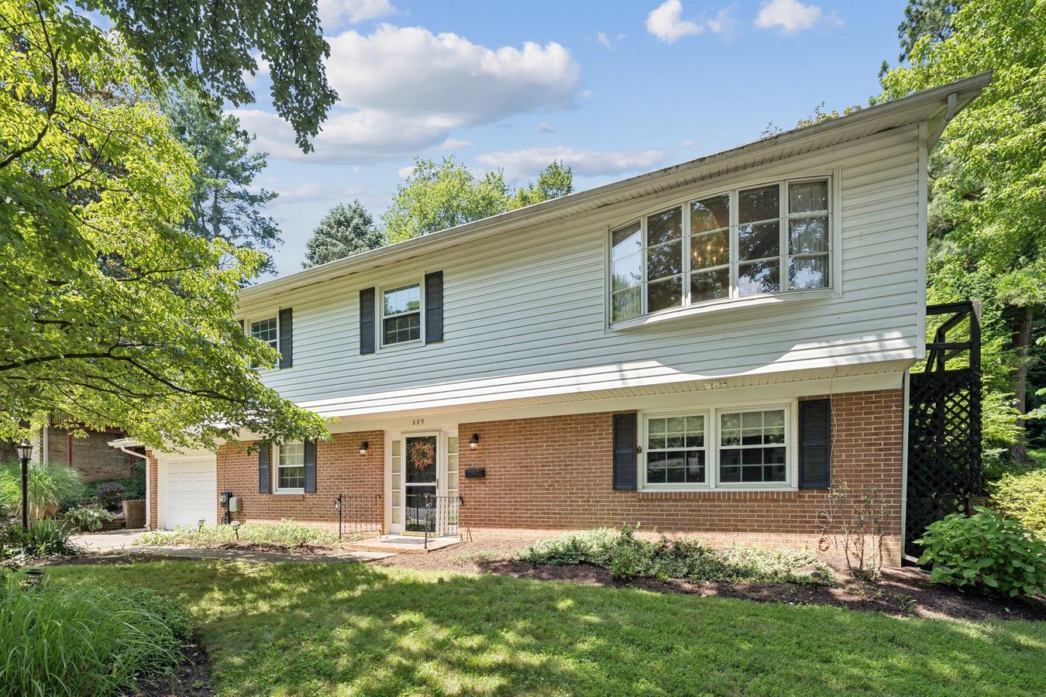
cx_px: 497
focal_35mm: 16
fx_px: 465
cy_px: 368
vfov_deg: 73.7
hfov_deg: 96.7
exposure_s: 1/100
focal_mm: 15
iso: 80
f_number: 7.1
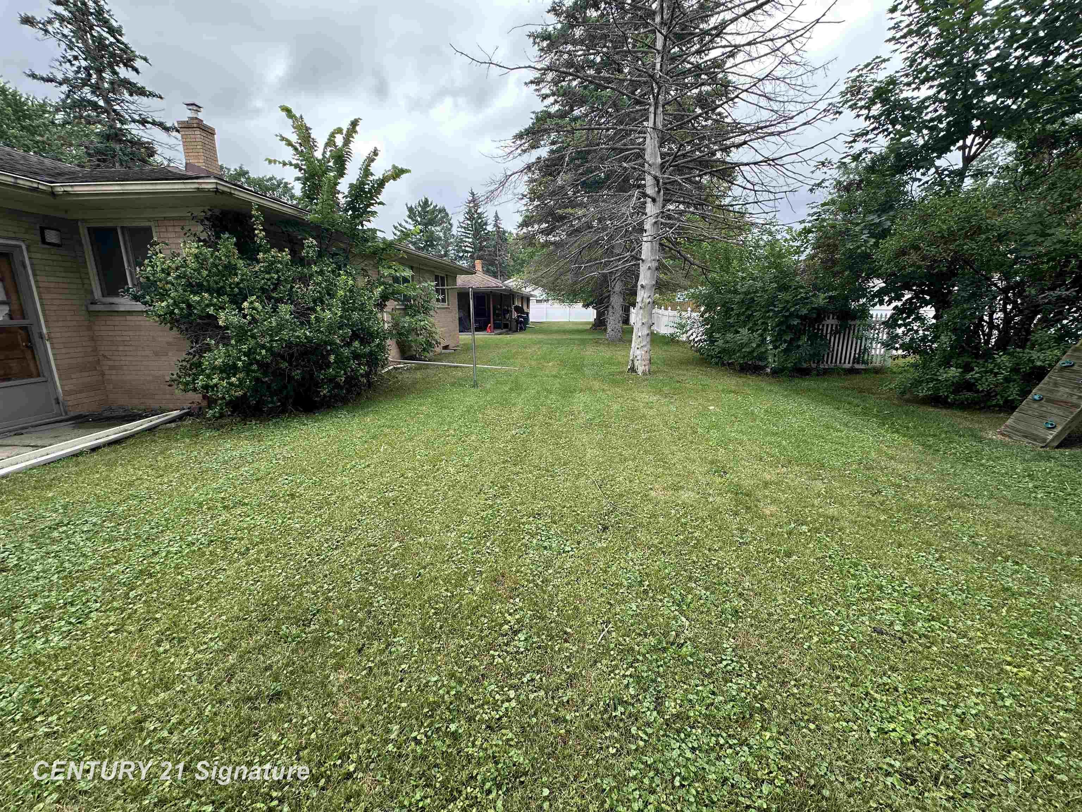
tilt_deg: -12.2
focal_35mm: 14
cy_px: 406
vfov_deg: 85.7
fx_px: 438
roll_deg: +0.4
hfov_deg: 102.1
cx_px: 541
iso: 40
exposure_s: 1/292
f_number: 2.2
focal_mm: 2.22
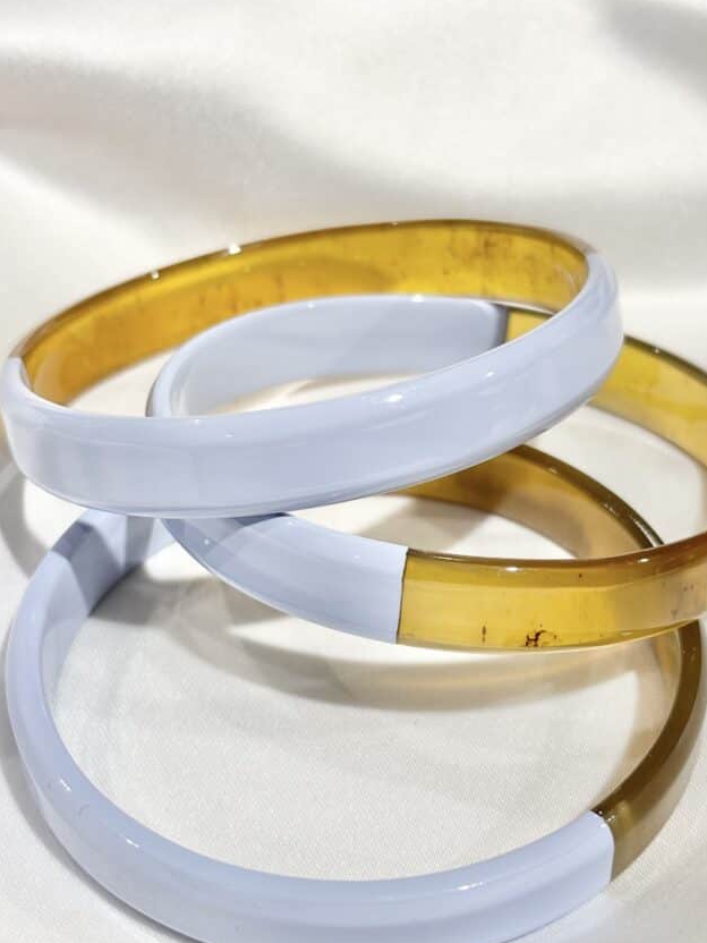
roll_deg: +6.7
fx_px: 1743
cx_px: 380
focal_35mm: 64
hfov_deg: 22.9
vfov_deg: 30.2
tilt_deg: -35.5
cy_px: 574
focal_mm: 5.96
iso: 32
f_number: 1.6
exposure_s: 1/179
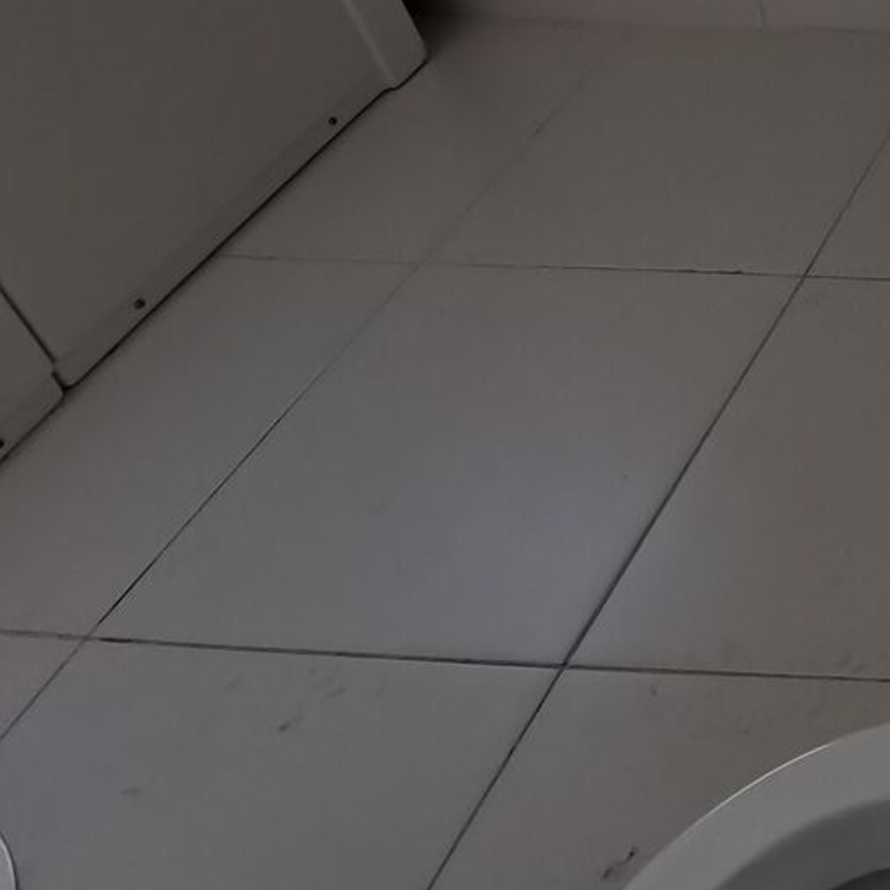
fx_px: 1571
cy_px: -191
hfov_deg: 21.9
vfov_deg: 27.6
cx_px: 1541
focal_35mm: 54
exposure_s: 1/100
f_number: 2.2
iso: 160
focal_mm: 2.35
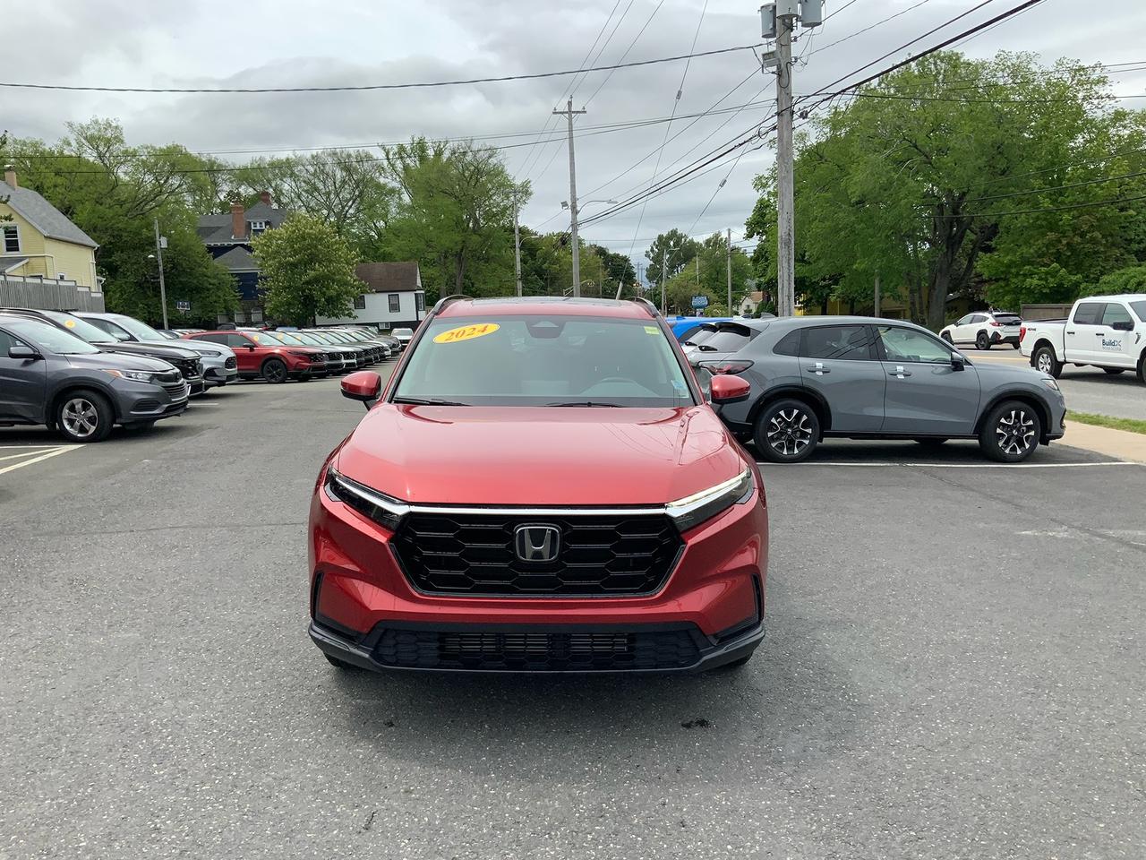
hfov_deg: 61.7
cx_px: 573
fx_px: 960
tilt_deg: -8.3
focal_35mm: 29
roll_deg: +3.1
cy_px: 430
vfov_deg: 48.2
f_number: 1.8
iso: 16
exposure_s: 1/1912
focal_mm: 3
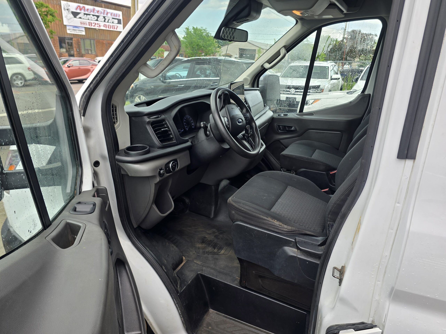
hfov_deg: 73.9
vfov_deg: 58.9
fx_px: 296
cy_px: 167
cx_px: 223
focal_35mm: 23
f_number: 1.7
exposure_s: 1/180
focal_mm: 6.3
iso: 12
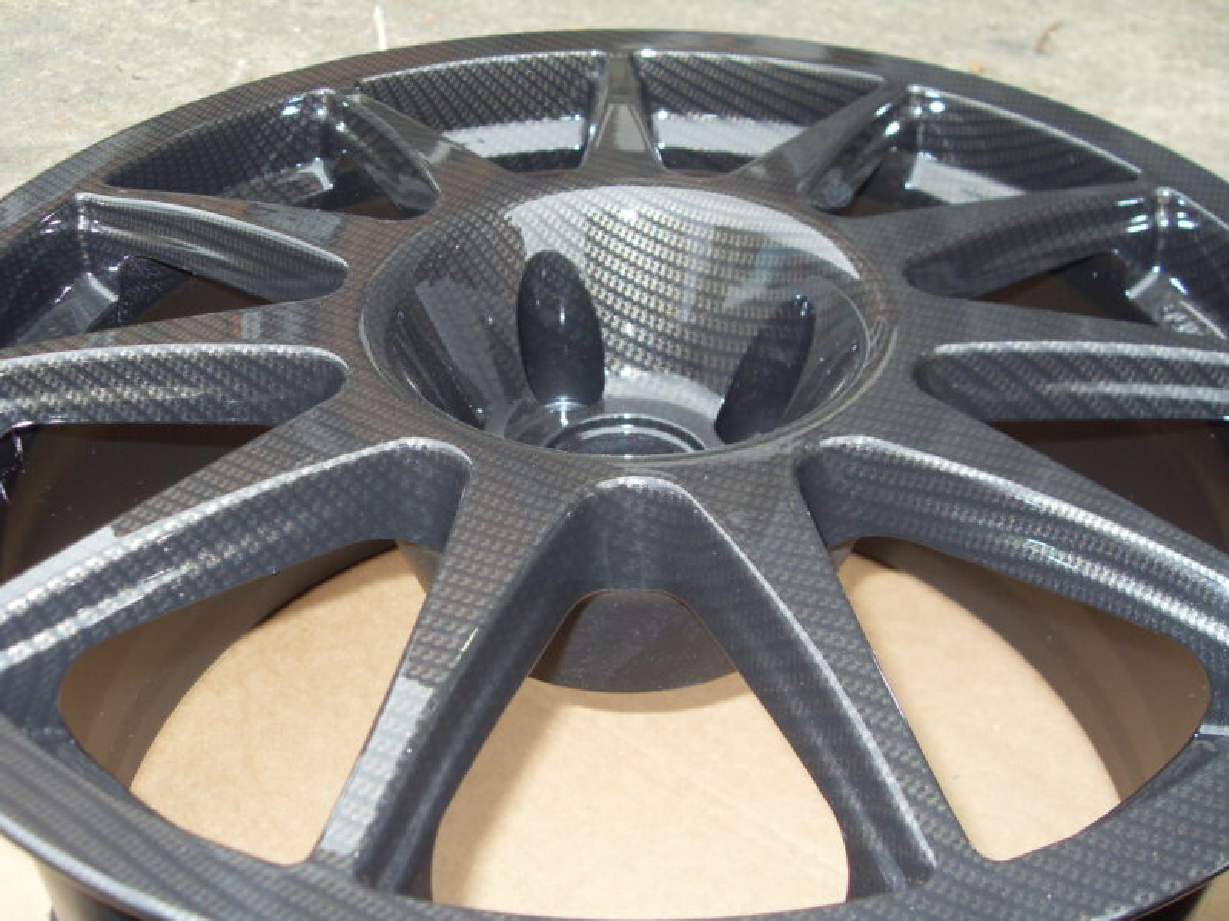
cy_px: 460
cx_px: 614
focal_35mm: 35
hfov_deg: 52.6
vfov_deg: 40.7
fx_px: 1243
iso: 100
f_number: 2.8
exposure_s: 1/45
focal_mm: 6.3
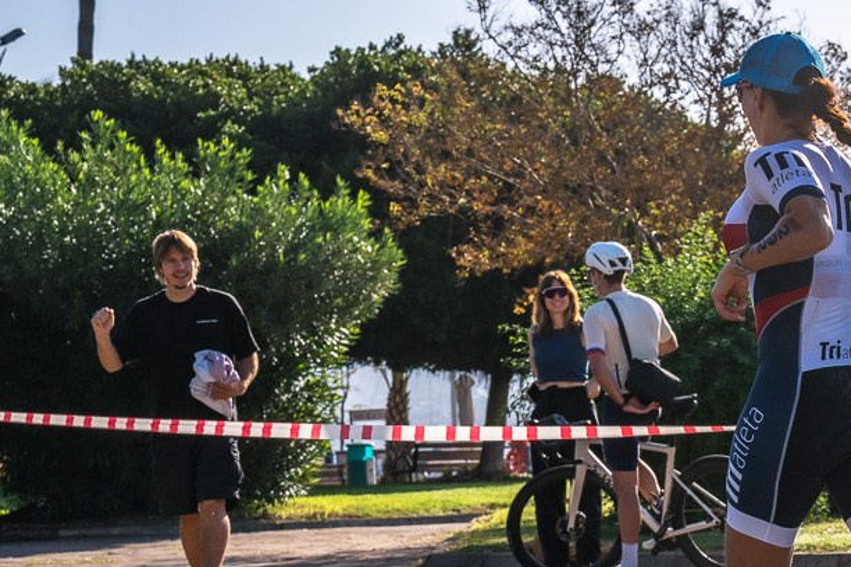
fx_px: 3758
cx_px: 822
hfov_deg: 12.8
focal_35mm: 159
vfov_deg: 8.6
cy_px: 565
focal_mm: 76
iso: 320
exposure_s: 1/1250
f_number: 8
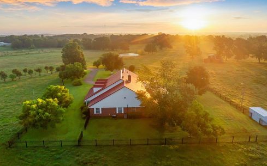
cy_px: 77
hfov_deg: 70.4
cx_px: 132
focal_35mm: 26
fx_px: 189
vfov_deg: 47.5
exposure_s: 1/160
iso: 200
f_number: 9
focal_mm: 12.29
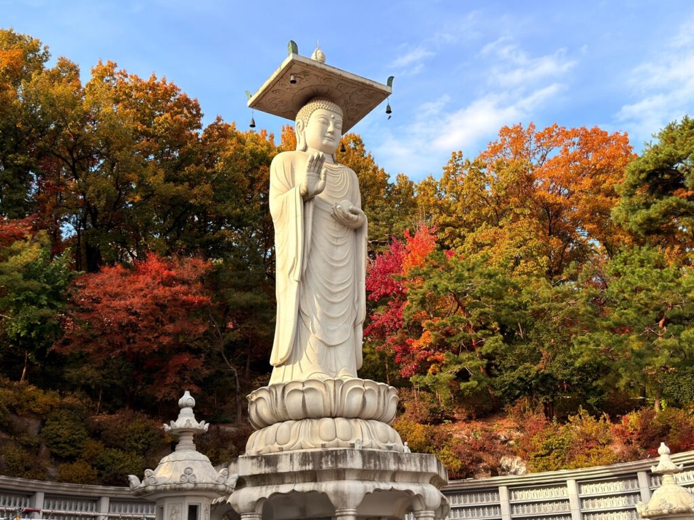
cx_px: 347
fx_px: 842
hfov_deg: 44.8
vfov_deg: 34.3
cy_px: 260
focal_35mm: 42
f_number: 1.78
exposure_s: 1/2985
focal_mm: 6.76
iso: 80
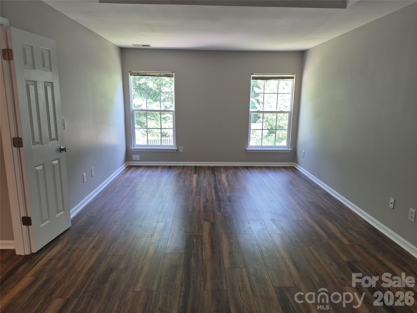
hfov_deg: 73.9
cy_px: 156
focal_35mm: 23
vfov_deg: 58.9
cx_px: 208
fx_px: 277
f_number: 1.8
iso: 50
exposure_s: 1/60
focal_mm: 5.4
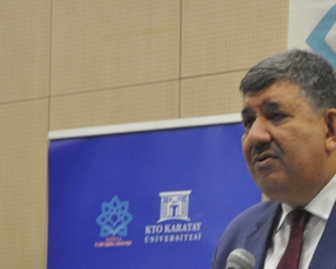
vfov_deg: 7.2
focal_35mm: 214
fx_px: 2127
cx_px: 323
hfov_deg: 9.0
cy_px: 161
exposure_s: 1/50
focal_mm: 70
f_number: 4.5
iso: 1600
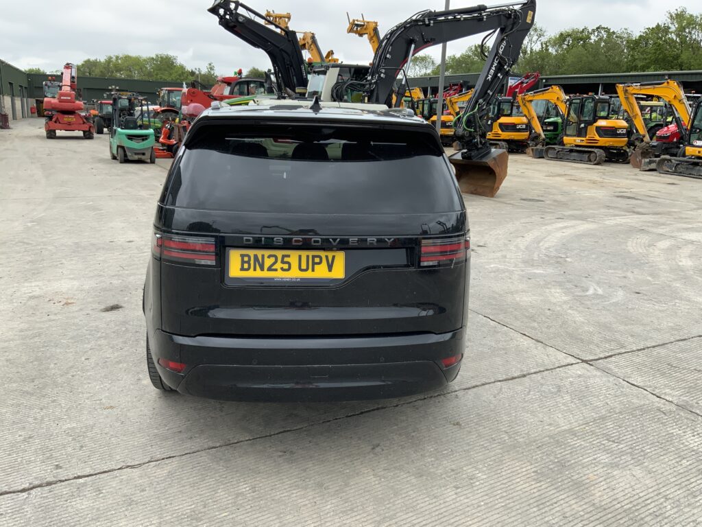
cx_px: 351
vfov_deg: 48.2
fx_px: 588
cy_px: 264
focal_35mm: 29
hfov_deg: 61.7
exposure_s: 1/248
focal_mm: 3
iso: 16
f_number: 1.8
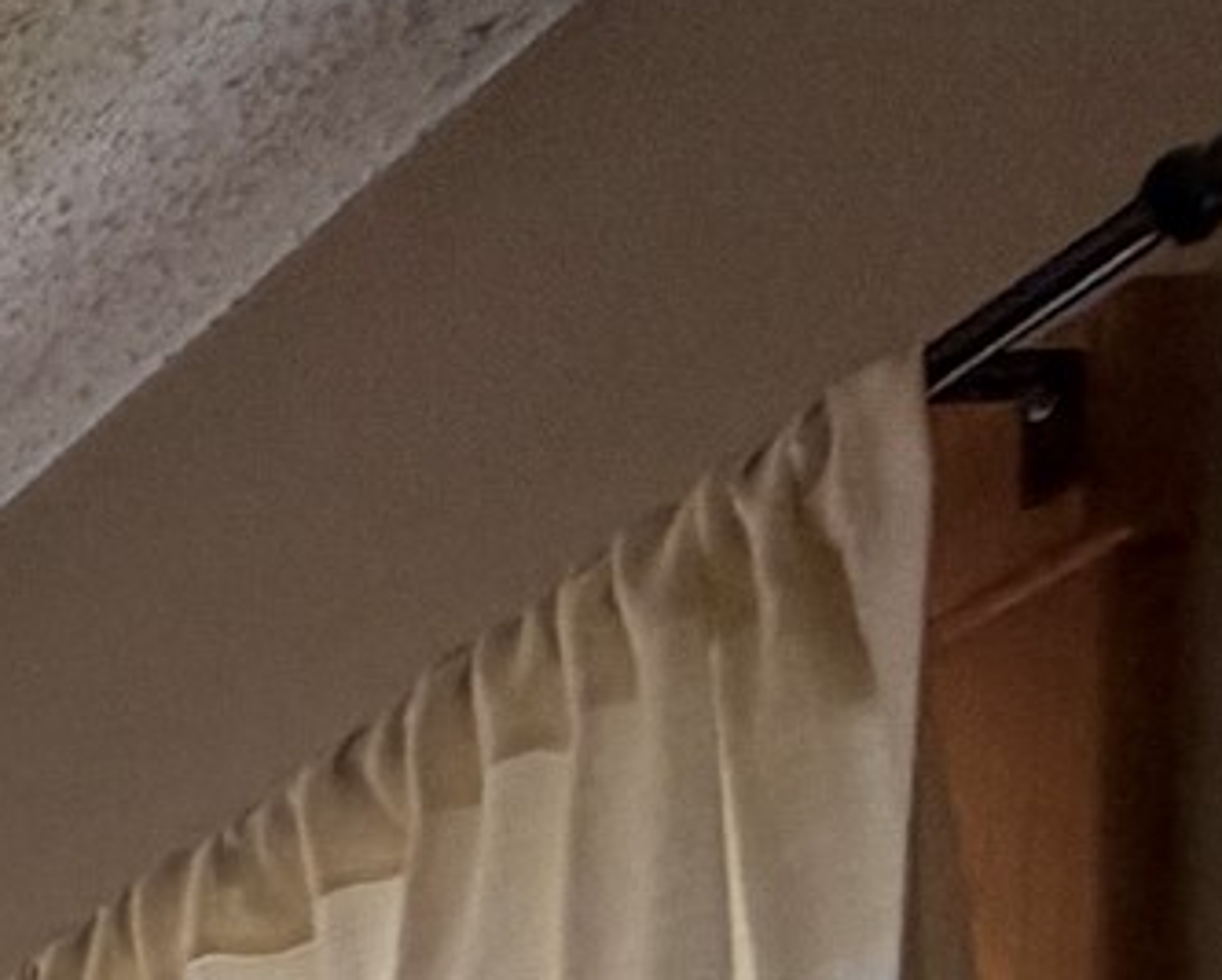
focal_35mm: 84
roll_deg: +1.0
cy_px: 2742
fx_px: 3041
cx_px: -2396
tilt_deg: -0.9
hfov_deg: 11.7
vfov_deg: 12.0
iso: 160
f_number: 2.2
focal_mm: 2.22
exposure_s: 1/120
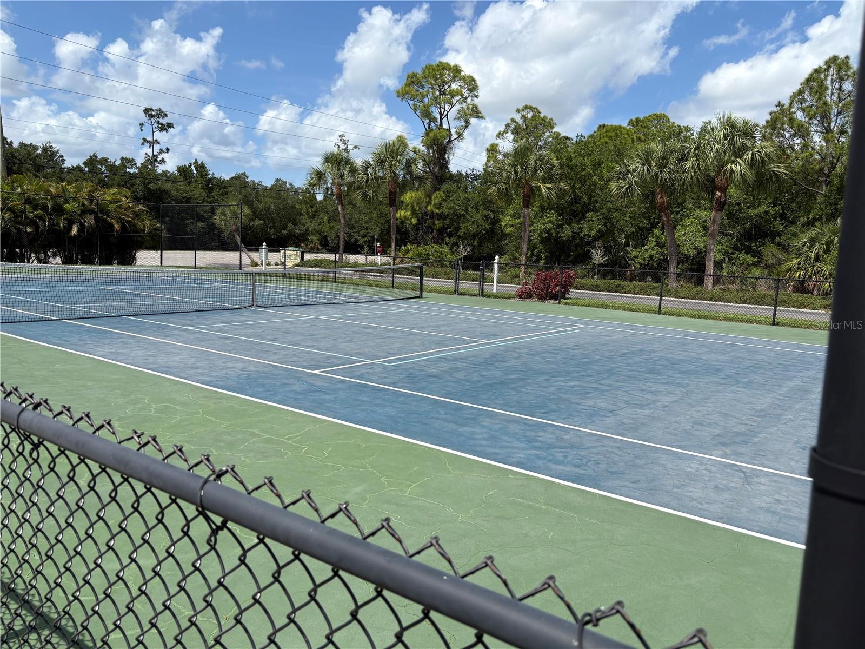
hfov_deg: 67.3
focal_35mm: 26
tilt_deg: -7.2
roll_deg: -2.9
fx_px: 650
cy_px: 324
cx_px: 432
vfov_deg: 53.1
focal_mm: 5.96
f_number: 1.6
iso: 50
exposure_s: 1/4329
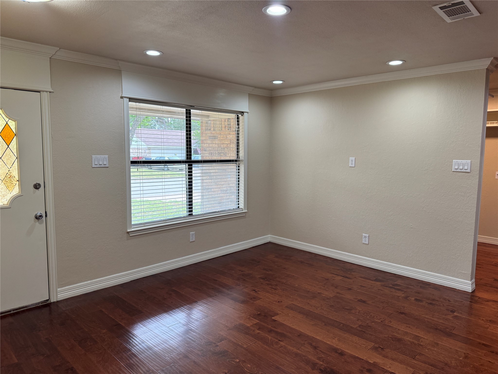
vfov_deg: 56.8
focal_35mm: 24
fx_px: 345
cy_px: 187
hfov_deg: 71.6
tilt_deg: -5.0
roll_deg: -0.9
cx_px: 249
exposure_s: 1/120
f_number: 1.78
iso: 200
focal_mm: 6.76
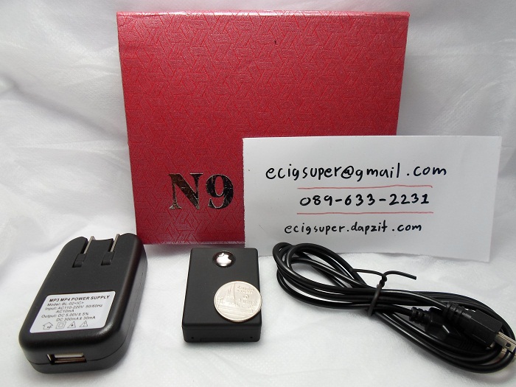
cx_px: 258
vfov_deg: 54.9
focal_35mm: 25
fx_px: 373
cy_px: 194
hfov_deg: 69.4
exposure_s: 1/30
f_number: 2.5
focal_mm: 4.5
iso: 100
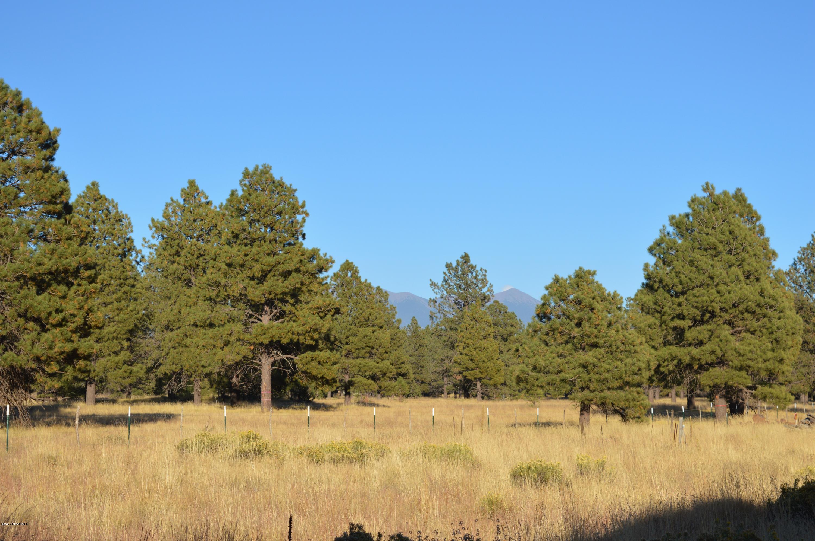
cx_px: 408
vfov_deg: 16.5
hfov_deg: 24.6
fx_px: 1866
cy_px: 270
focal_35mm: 82
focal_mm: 55
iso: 100
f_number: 9
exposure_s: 1/320
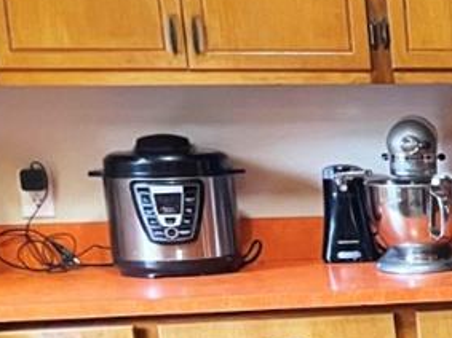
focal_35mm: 138
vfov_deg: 10.4
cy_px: 489
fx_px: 1801
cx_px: 1022
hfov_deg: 12.0
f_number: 1.6
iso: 500
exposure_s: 1/40
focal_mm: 4.2
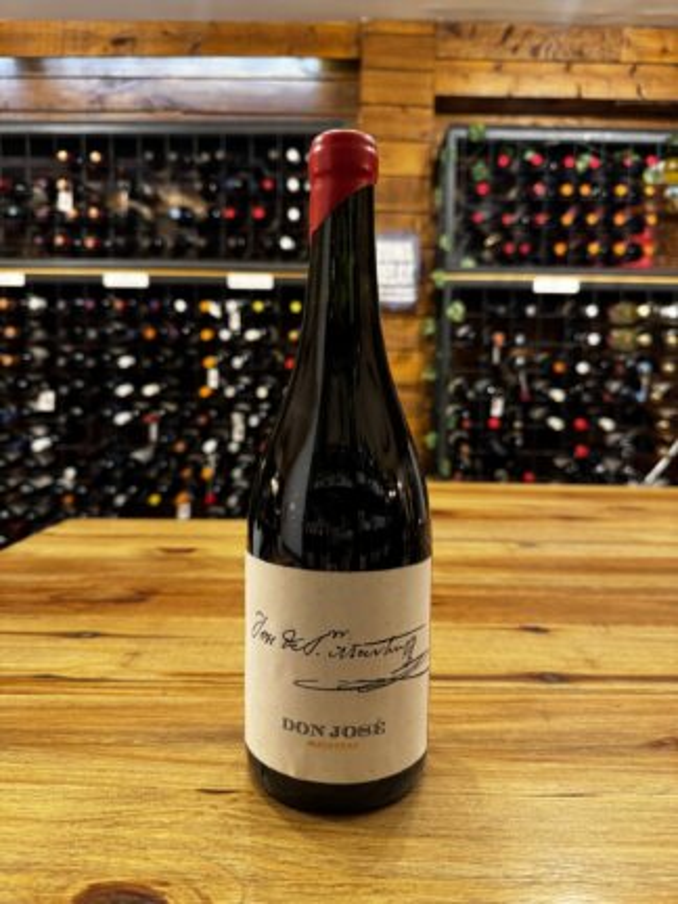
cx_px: 339
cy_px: 452
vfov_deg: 71.6
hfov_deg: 56.8
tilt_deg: -5.3
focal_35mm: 24
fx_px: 627
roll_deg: -0.8
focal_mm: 6.76
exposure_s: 1/50
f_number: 1.78
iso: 250
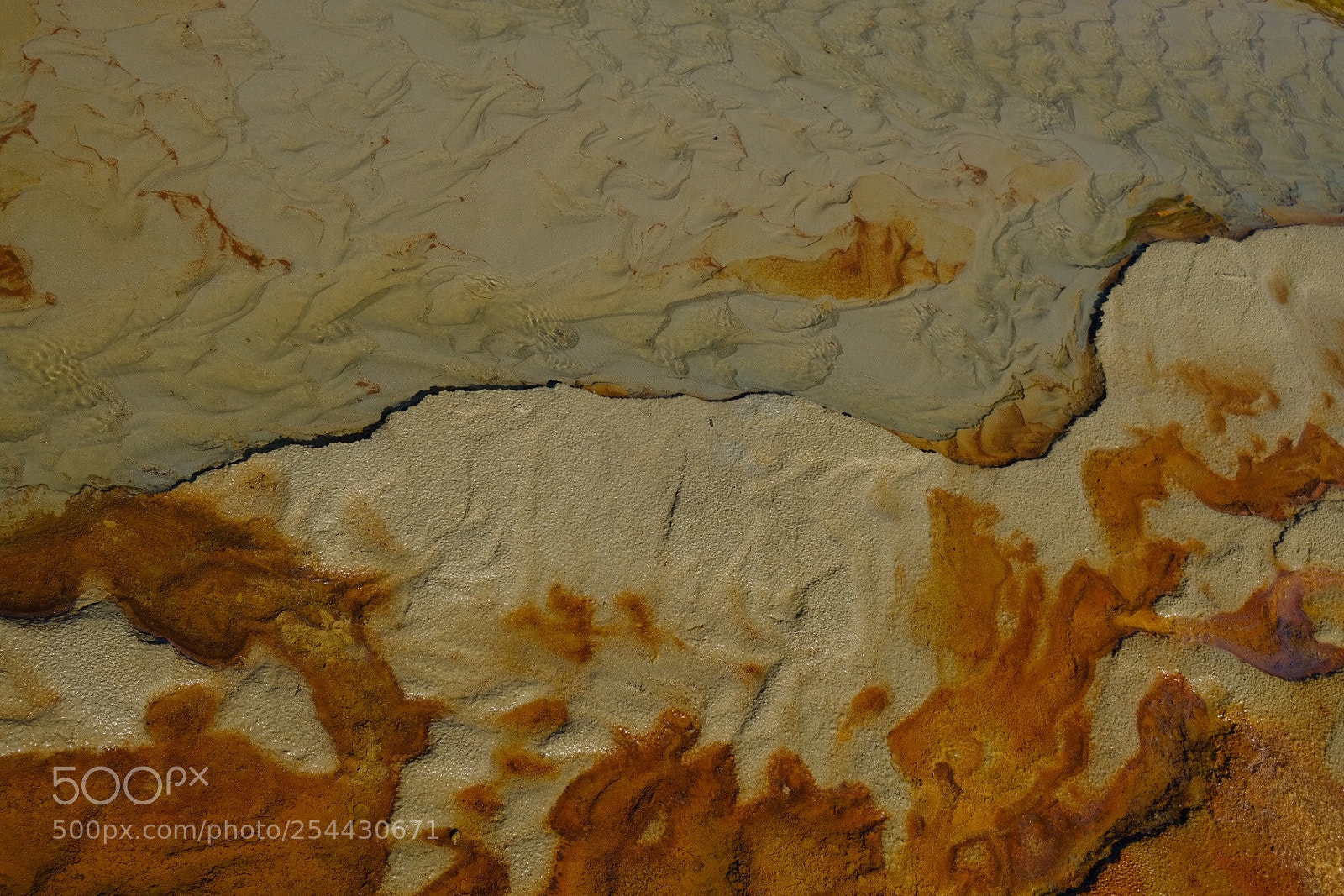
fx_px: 1493
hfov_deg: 48.5
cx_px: 672
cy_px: 448
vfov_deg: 33.4
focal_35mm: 40
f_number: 6.4
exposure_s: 1/550
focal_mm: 26.5
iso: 200
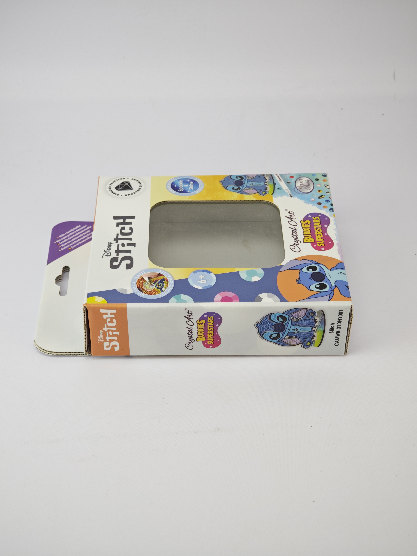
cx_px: 208
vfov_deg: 32.2
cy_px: 278
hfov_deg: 24.4
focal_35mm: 60
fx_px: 964
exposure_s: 1/160
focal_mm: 9
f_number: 2
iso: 200
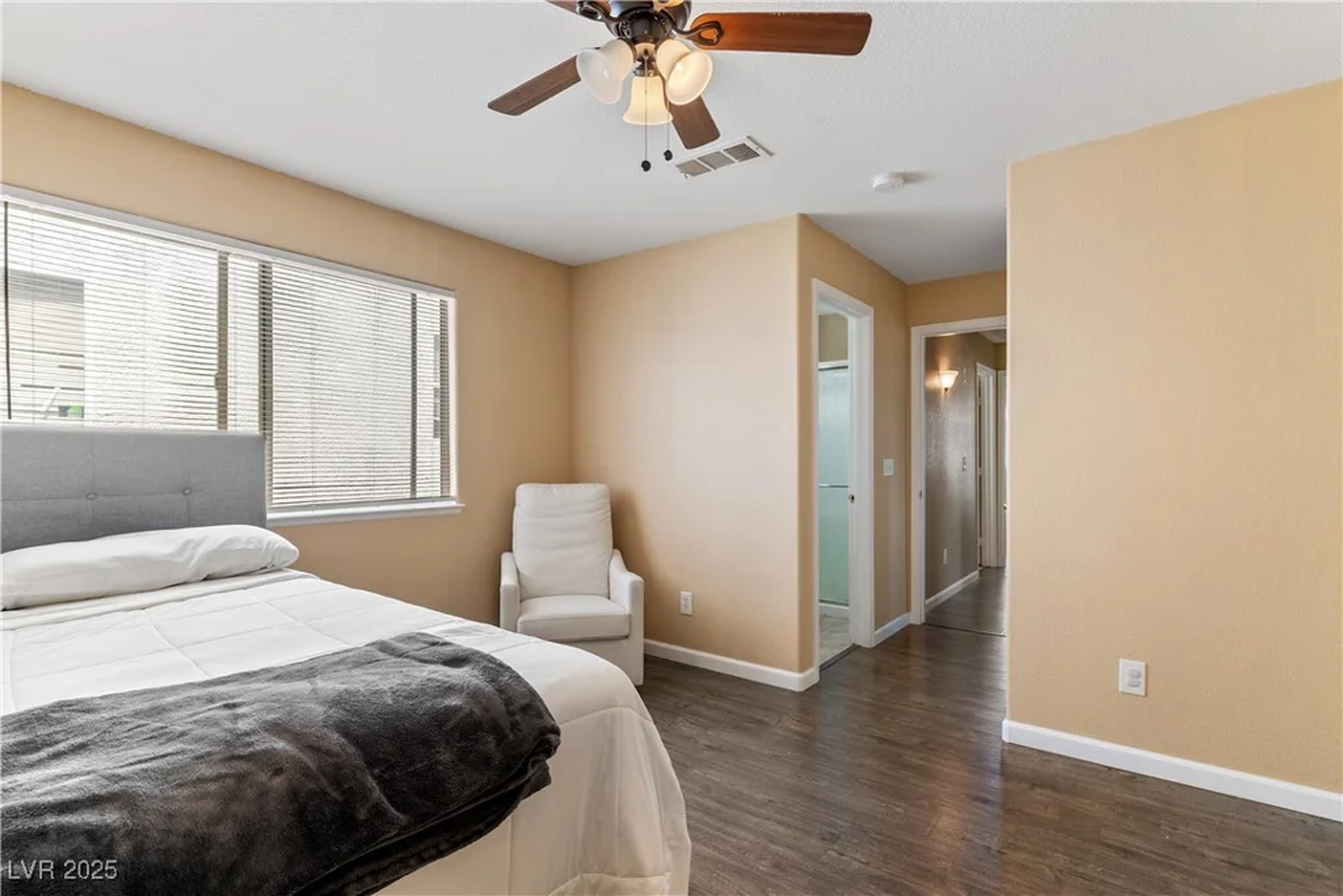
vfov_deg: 70.5
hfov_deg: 93.3
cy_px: 448
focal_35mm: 17
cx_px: 672
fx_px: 634
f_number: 6.3
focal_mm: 17
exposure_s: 1/20
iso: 125
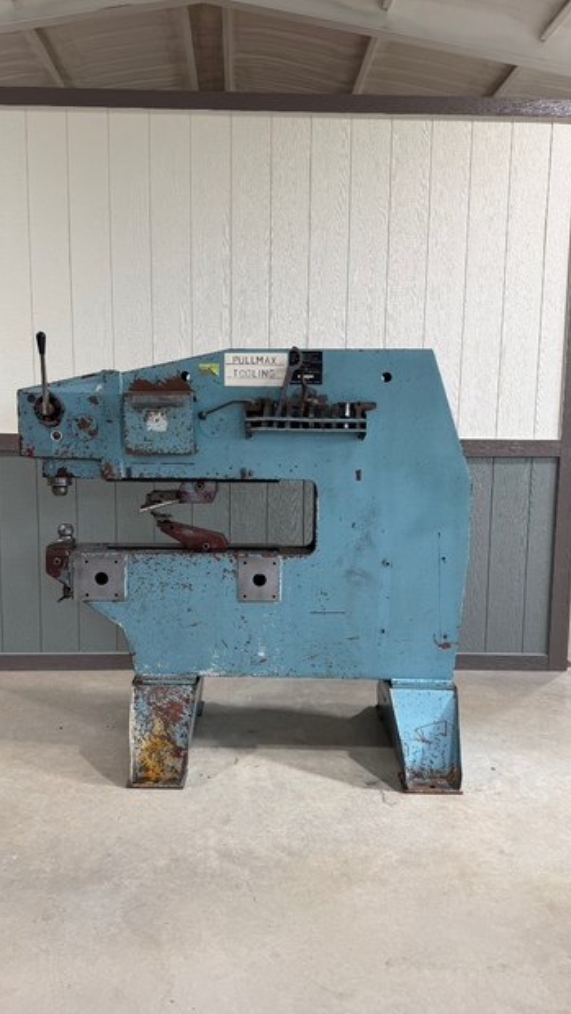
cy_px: 496
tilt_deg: -7.4
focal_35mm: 27
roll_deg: -1.3
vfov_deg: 69.8
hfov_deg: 42.9
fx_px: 726
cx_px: 260
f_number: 1.78
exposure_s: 1/121
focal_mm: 6.76
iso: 64
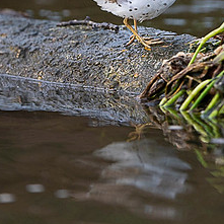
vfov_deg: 1.1
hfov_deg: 1.1
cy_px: -32
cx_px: 146
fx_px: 11172
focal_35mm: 1526
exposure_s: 1/1600
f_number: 4
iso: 1000
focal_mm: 500
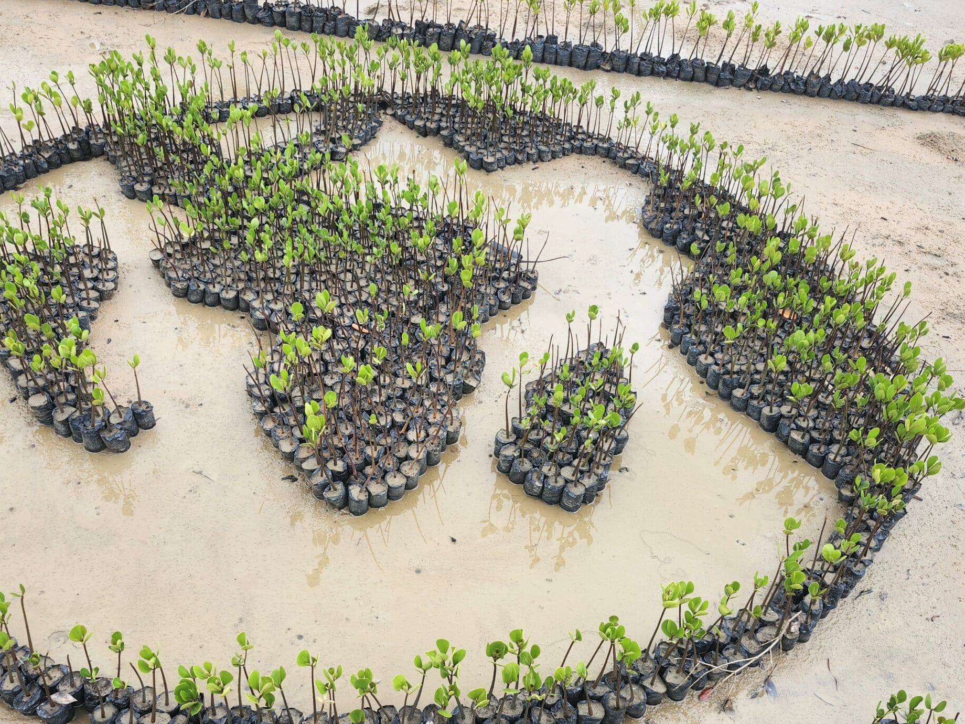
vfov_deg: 43.6
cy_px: 477
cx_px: 496
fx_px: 892
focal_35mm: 32
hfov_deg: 56.8
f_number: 1.8
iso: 25
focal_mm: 5.54
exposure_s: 1/505
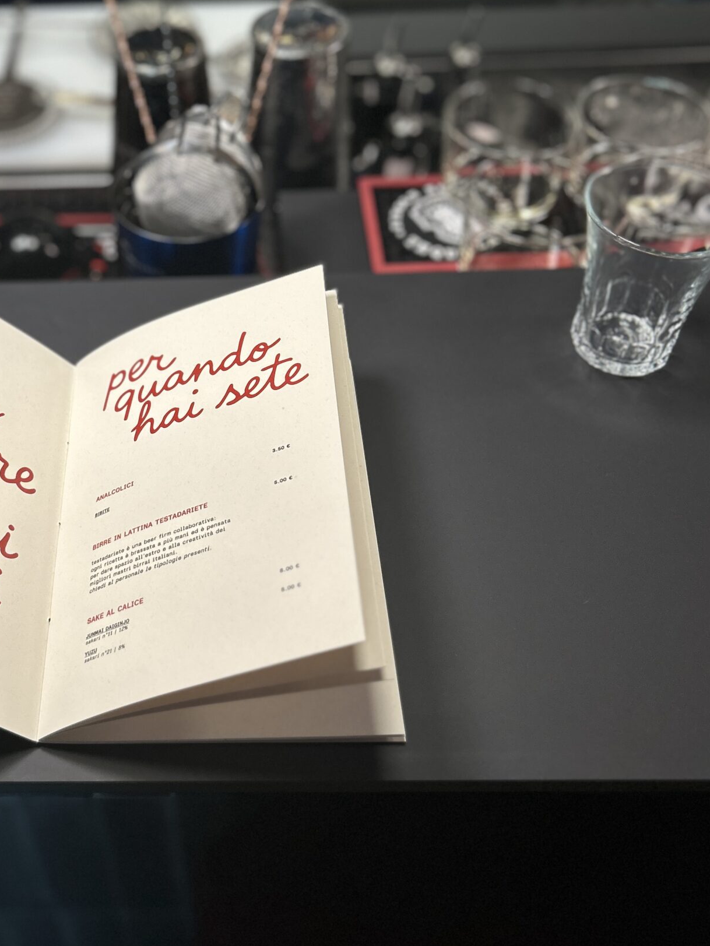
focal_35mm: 41
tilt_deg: -45.4
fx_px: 1121
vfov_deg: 45.3
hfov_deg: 34.3
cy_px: 347
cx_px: 161
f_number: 1.5
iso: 80
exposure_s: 1/100
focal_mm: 5.7
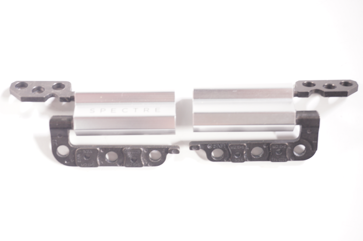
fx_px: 589
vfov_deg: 23.1
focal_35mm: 58
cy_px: 120
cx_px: 182
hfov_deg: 34.2
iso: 640
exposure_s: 1/30
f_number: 5.6
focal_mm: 39
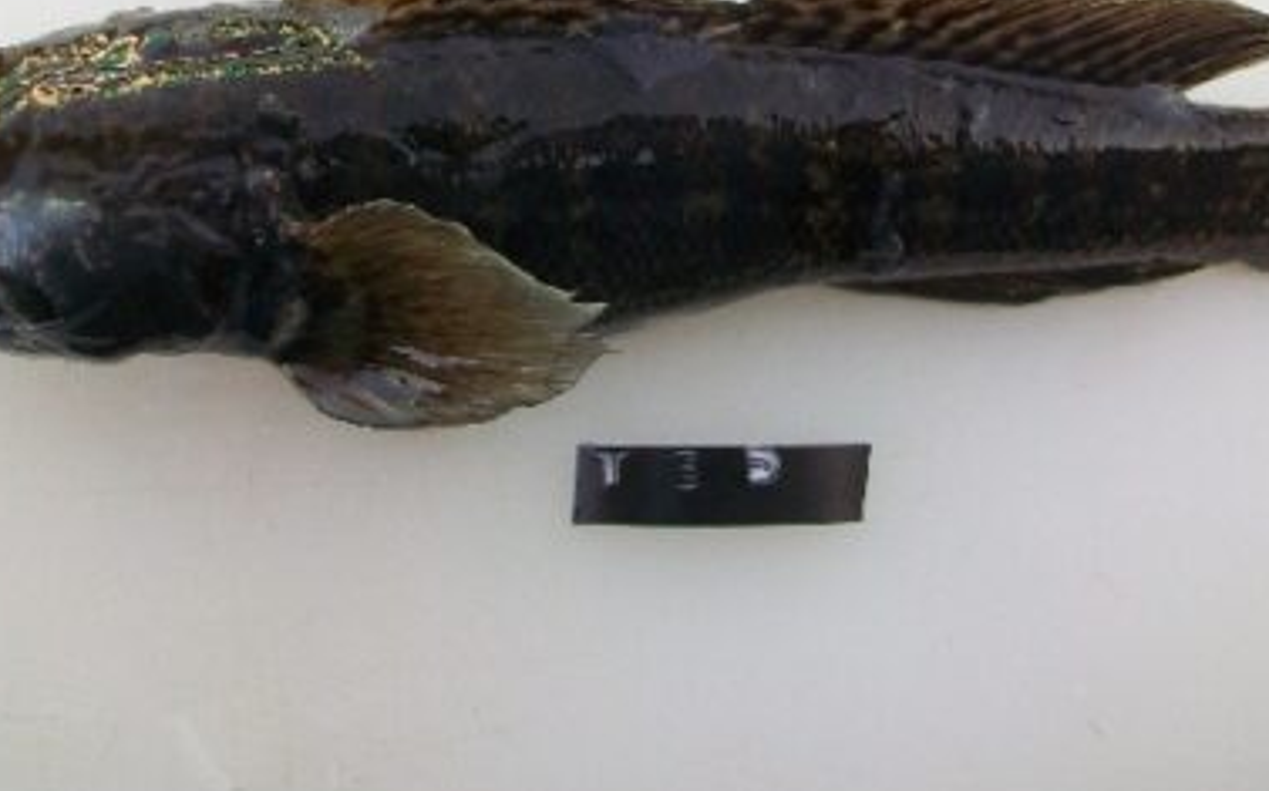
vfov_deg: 26.4
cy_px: 168
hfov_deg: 41.8
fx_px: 1659
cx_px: 692
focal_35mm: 48
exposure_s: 1/125
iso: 64
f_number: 2.8
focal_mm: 5.7
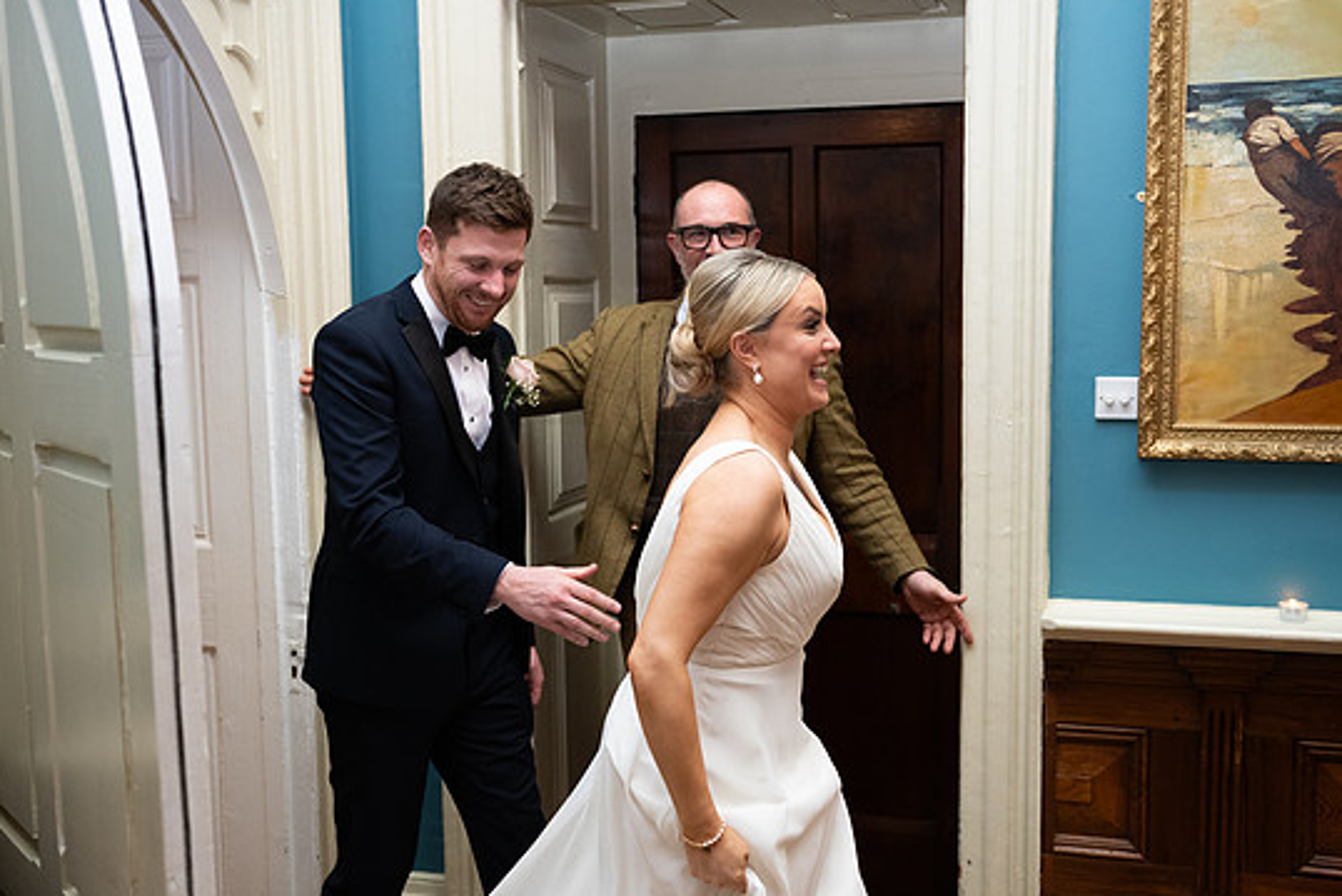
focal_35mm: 41
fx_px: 1529
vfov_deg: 32.6
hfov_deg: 47.4
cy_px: 468
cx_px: 698
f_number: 3.5
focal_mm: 38
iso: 1250
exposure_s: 1/160
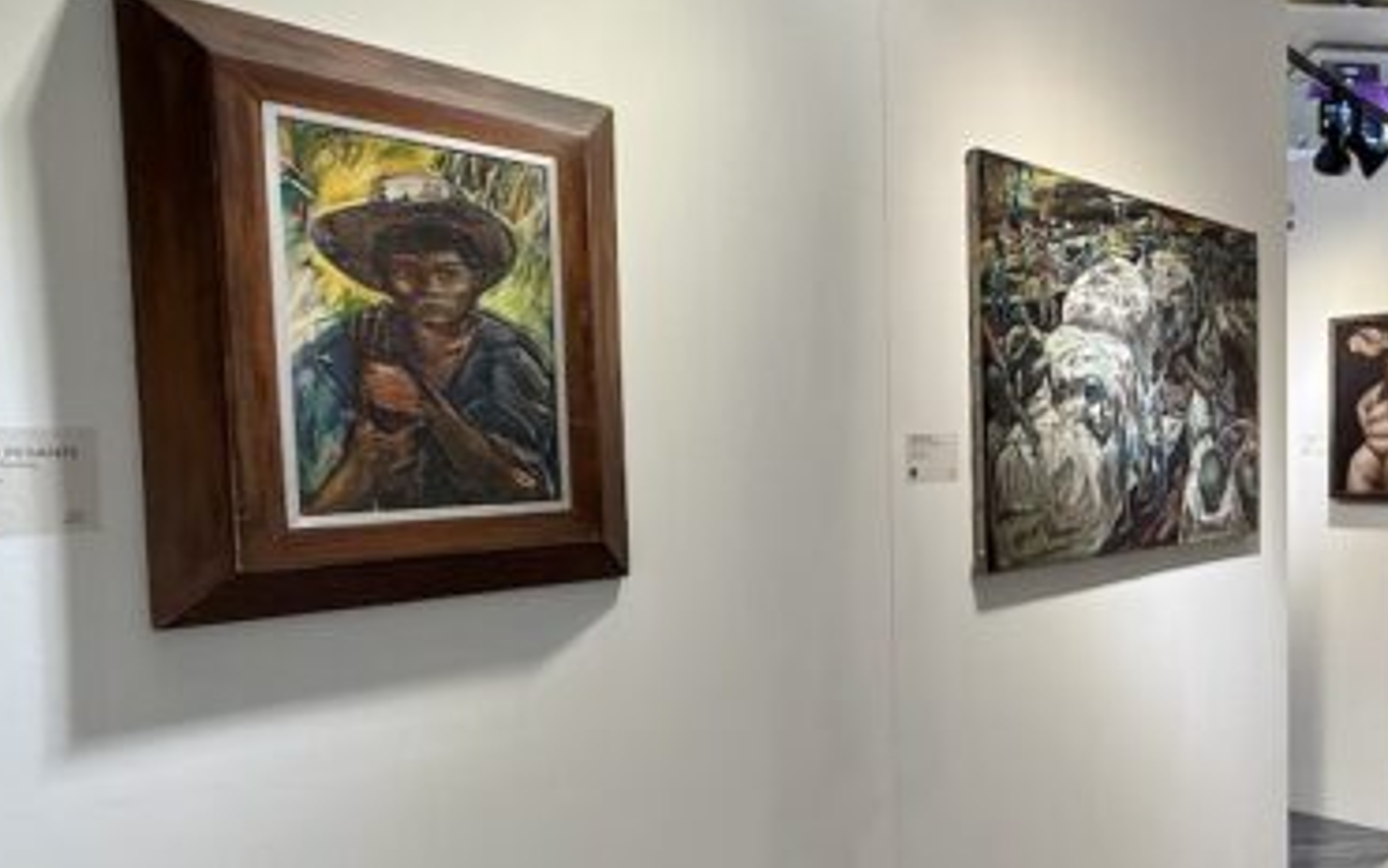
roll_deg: +0.6
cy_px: 485
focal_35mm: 28
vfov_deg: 44.5
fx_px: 1059
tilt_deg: -3.0
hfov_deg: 60.4
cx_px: 1134
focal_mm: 2.22
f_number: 2.2
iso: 100
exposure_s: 1/120
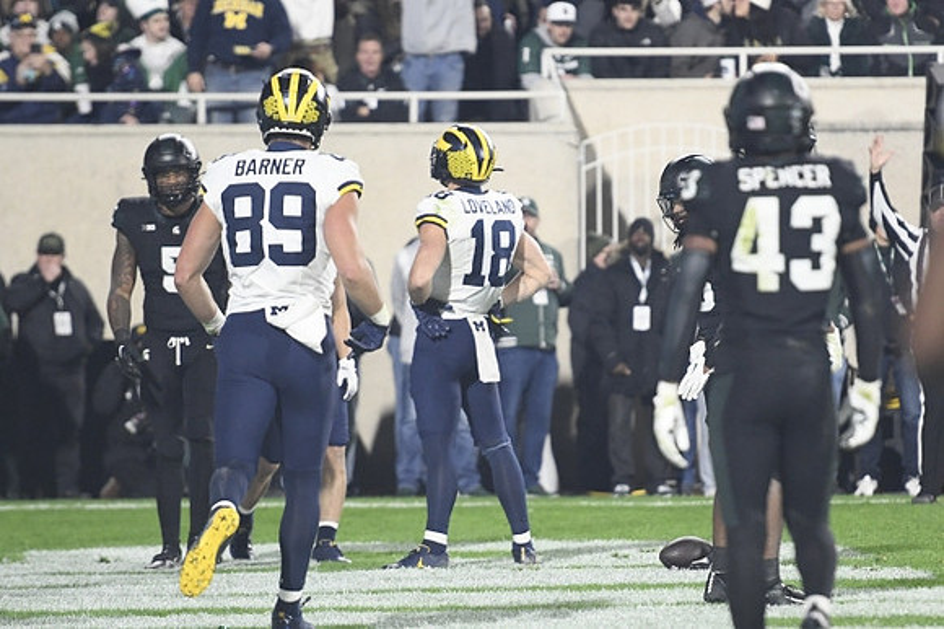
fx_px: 7862
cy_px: 314
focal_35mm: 300
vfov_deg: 4.6
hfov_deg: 6.9
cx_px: 472
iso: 3200
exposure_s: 1/1250
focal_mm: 200
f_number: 2.8
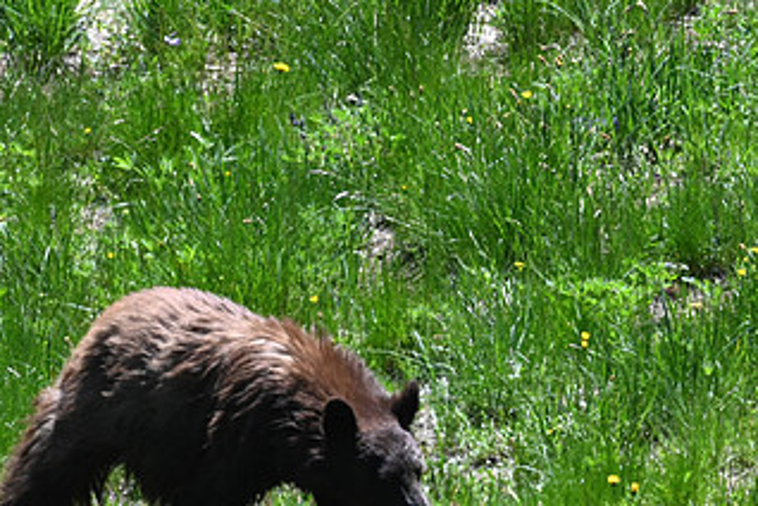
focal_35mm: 1095
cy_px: 395
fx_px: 23054
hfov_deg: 1.9
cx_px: 398
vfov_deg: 1.3
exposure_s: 1/3200
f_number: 6.3
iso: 1600
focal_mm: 600
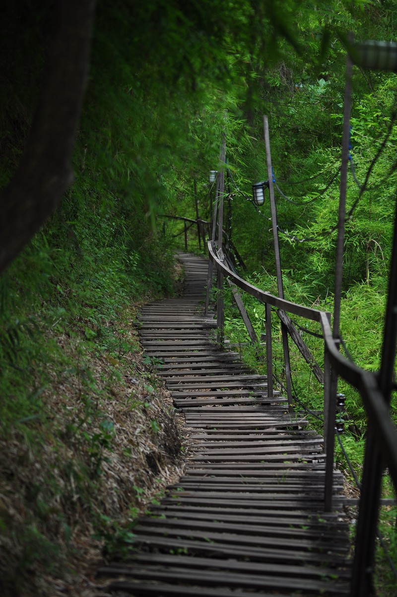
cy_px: 298
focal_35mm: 90
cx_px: 198
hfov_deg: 15.2
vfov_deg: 22.6
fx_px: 1492
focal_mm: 60
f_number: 2
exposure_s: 1/2000
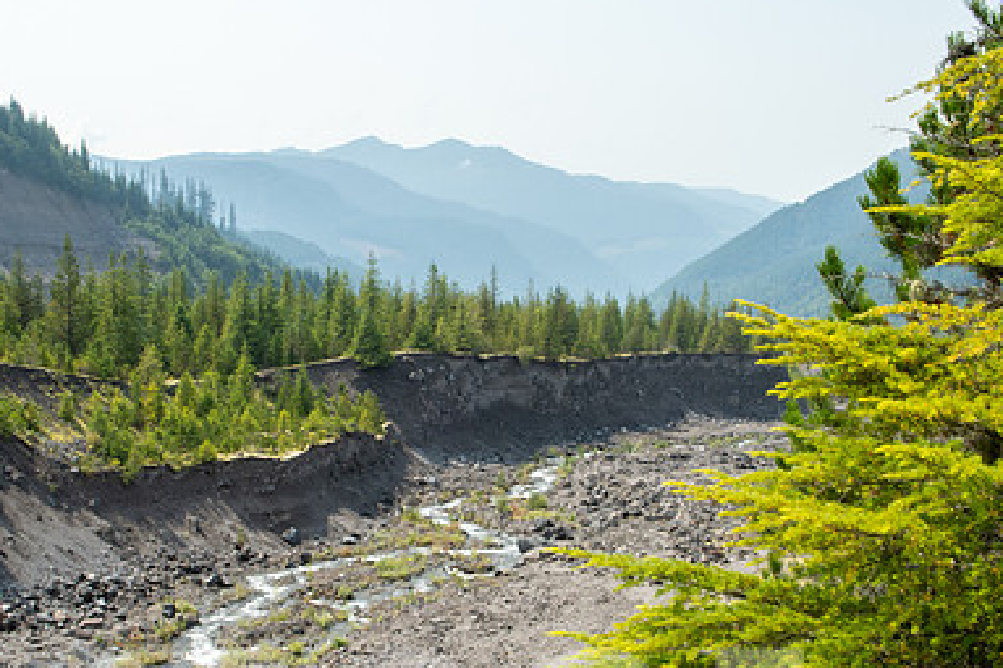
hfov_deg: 39.5
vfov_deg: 26.9
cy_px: 424
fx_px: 1392
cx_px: 429
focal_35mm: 50
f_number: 22
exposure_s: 1/40
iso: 200
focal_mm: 22.5
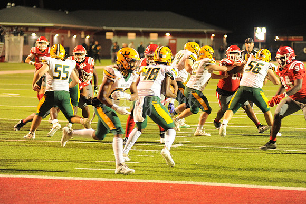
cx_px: 153
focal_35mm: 125
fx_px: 1062
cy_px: 102
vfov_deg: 11.0
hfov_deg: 16.4
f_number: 3.2
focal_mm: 125
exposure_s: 1/320
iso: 5000
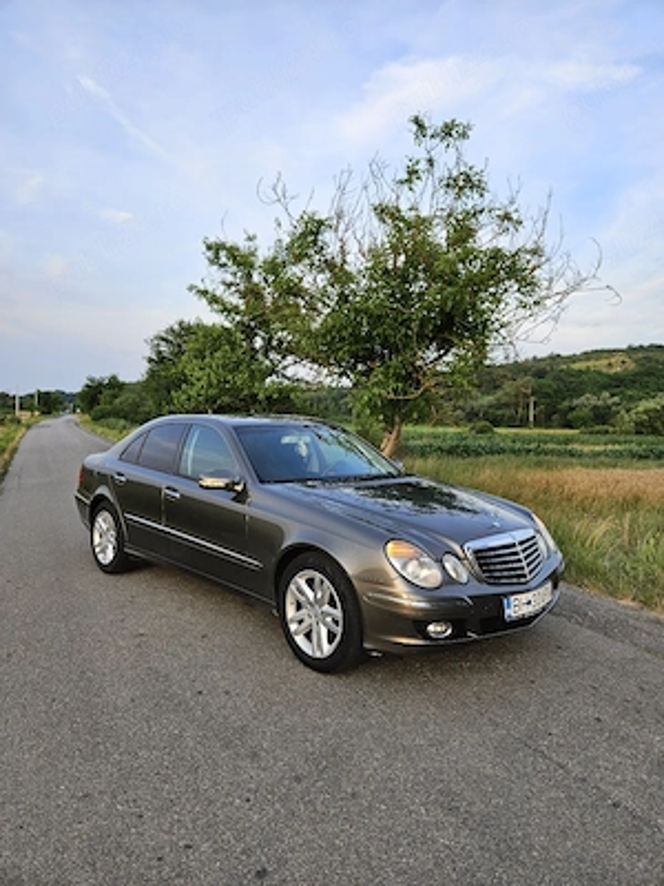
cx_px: 332
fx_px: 588
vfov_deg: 73.9
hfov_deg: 58.9
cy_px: 443
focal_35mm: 23
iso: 25
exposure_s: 1/192
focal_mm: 5.4
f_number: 1.8
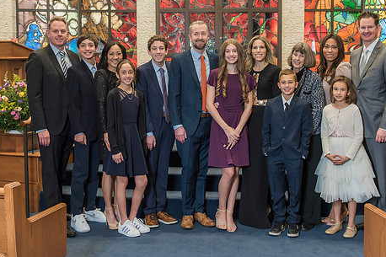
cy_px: 97
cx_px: 215
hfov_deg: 38.2
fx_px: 557
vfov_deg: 25.9
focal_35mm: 52
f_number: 4
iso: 1250
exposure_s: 1/100
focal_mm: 40
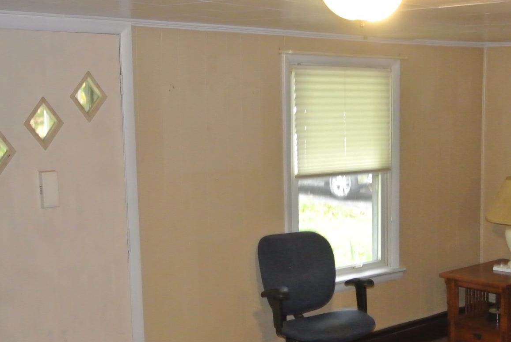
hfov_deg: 31.3
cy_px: 230
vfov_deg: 21.9
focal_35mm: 62
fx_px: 881
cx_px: 424
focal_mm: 13.1
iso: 1600
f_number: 4
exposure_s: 1/25
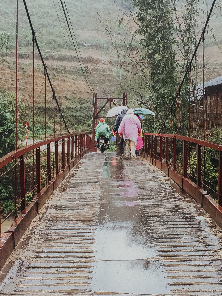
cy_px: 148
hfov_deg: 36.0
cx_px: 111
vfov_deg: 46.8
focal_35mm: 40
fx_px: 342
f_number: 2.2
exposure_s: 1/50
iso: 32
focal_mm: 4.15
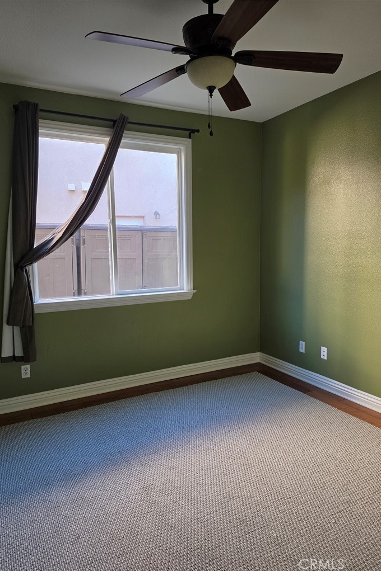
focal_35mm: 24
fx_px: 381
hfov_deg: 53.1
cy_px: 286
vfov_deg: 73.8
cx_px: 179
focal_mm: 6.25
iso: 160
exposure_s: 1/120
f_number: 1.7
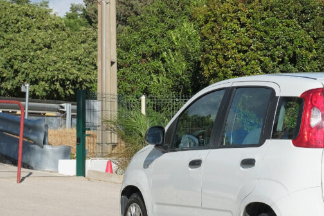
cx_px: 316
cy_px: 180
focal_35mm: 136
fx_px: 1224
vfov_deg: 10.1
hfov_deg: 14.9
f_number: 9
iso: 160
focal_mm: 44.5
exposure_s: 1/320
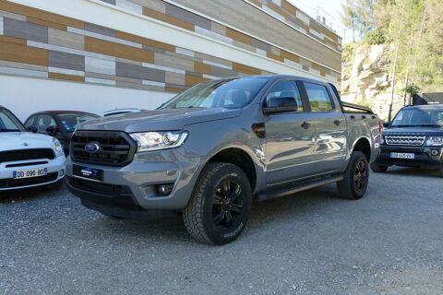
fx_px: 381
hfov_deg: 60.3
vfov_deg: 42.3
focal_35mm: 31
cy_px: 148
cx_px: 222
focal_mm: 11.35
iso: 125
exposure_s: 1/250
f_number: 3
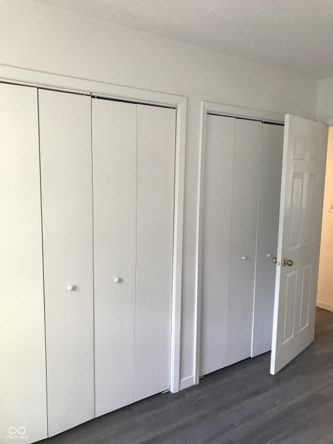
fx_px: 359
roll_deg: +0.1
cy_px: 222
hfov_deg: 49.7
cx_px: 166
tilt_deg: -6.5
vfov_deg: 63.5
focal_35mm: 28
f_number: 1.8
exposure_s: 1/30
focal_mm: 3.99
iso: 32
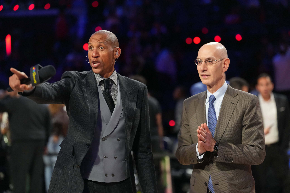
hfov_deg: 17.8
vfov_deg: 11.9
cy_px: 96
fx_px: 926
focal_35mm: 115
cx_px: 145
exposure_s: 1/2000
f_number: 2.5
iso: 5000
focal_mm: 115
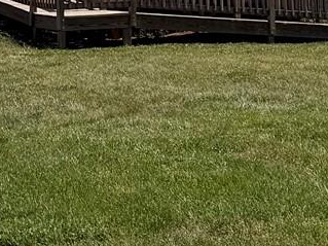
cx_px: 201
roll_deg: +0.3
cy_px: -308
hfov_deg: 12.8
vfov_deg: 8.9
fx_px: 1459
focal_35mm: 154
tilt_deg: +10.0
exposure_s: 1/5714
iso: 80
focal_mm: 6.76
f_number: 1.78
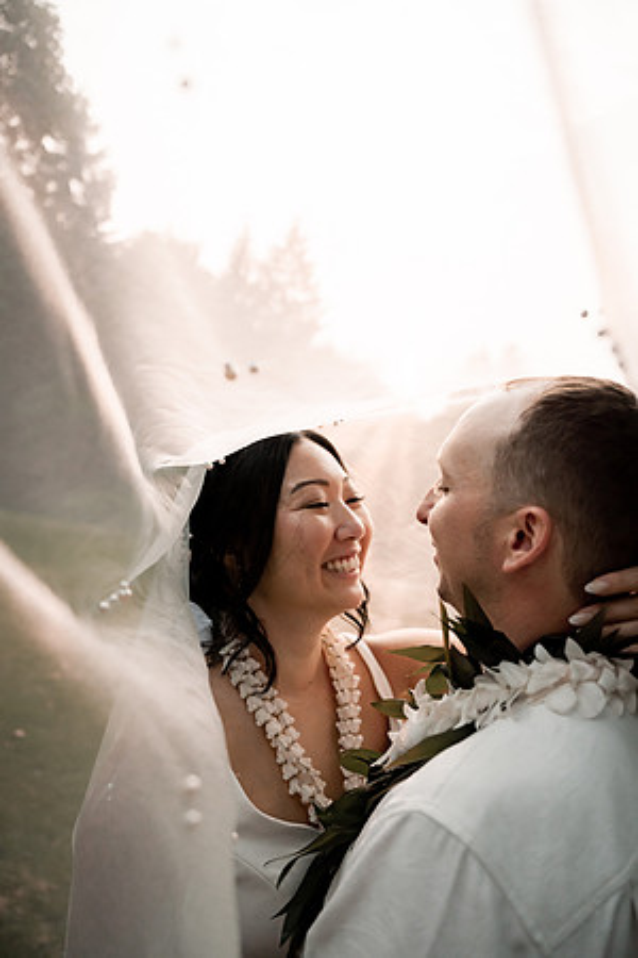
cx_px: 319
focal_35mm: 24
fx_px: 638
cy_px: 479
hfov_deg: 53.1
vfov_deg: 73.7
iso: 1250
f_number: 2.8
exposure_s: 1/1600
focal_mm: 24
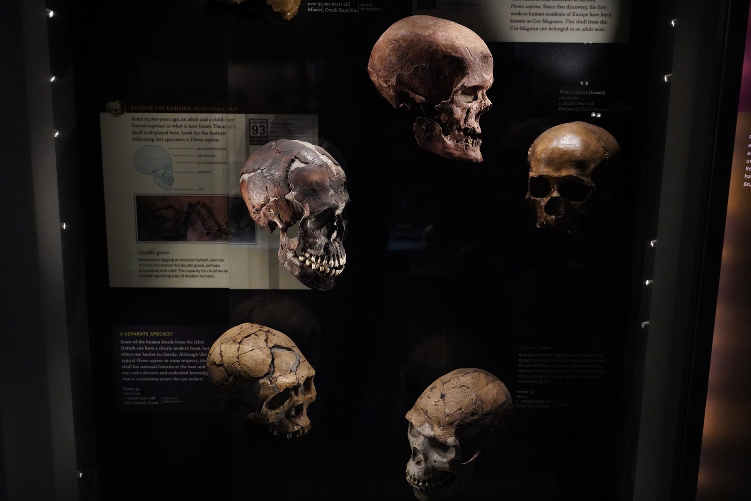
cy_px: 250
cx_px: 376
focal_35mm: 35
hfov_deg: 54.4
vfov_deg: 37.9
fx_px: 730
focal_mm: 35
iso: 10000
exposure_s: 1/80
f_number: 5
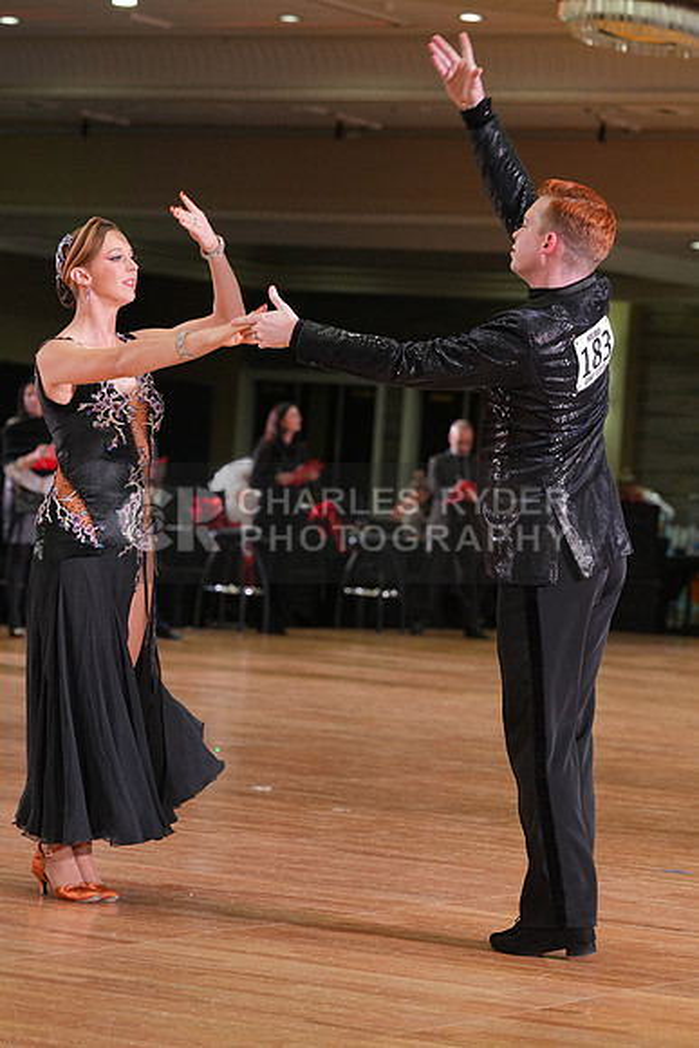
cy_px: 524
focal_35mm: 124
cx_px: 350
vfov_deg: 16.5
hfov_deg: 11.1
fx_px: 3609
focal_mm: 124
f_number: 5
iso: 2500
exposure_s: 1/200
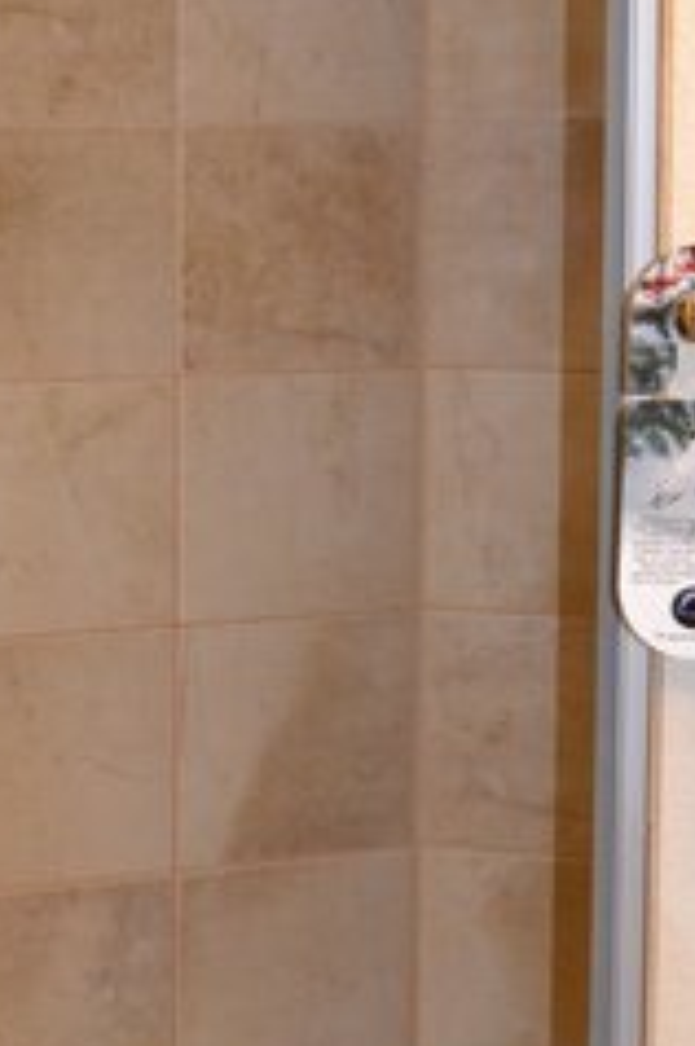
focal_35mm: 101
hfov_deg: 13.4
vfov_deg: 20.2
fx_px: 2933
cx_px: 130
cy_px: 475
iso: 1250
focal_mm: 20
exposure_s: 1/60
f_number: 3.8
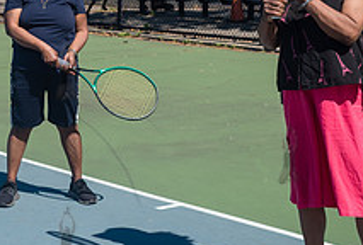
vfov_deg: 13.4
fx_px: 1043
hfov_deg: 19.3
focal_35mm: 103
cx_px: 27
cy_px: 51
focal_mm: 35
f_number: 4.5
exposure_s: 1/2000
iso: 200
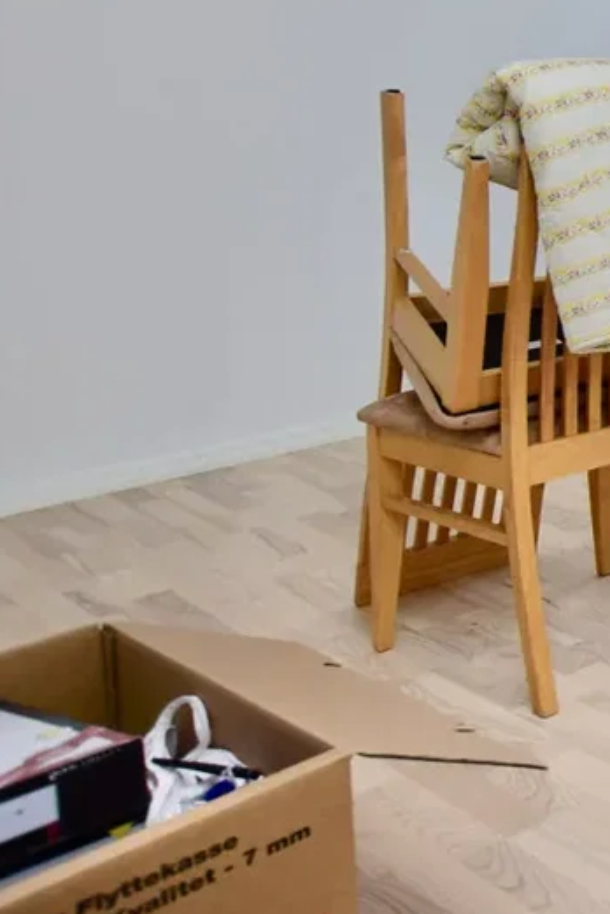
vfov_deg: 40.2
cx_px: 1323
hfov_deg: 17.2
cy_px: 130
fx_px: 1169
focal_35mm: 46
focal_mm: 10
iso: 400
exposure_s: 1/100
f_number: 5.6
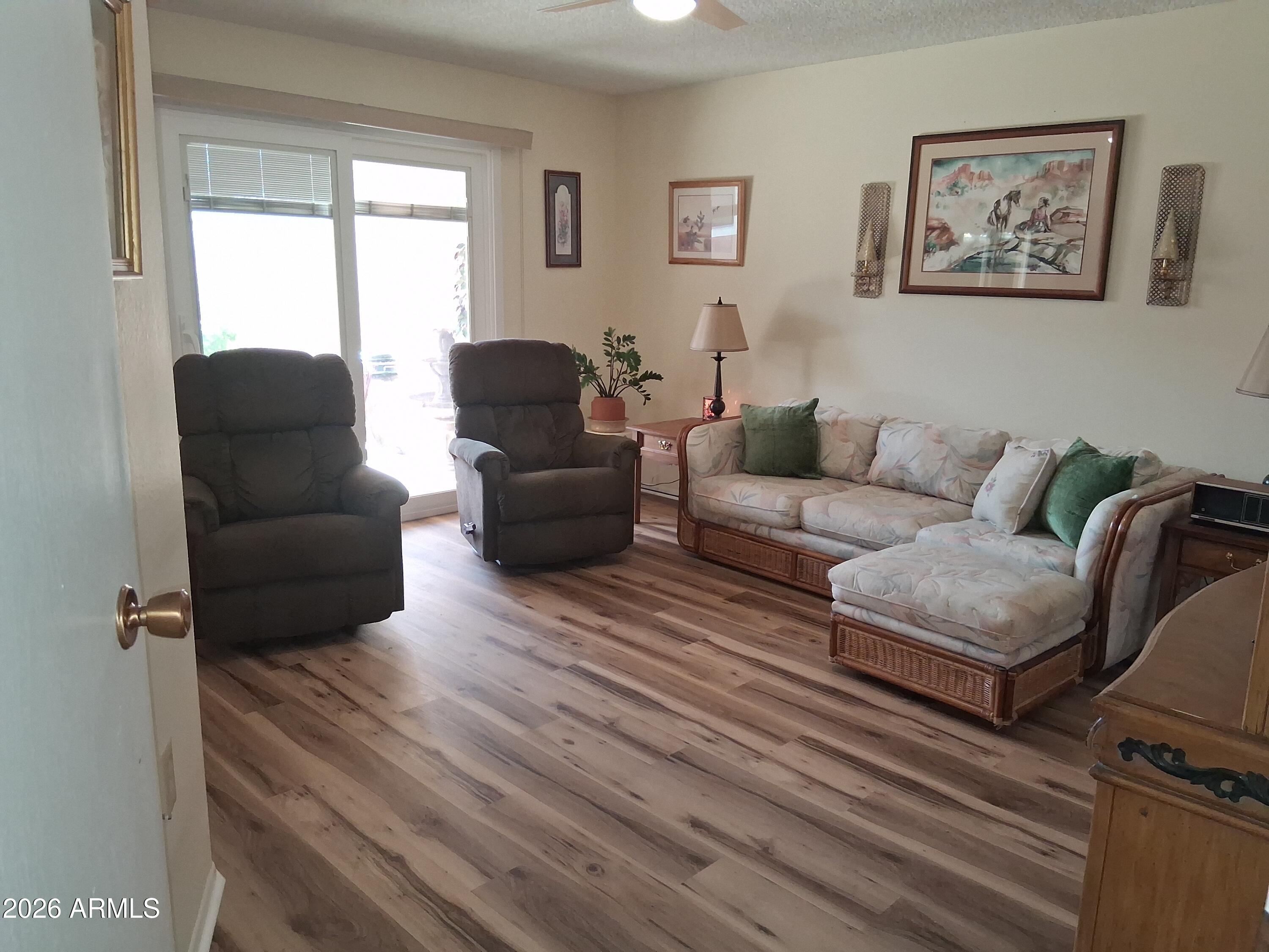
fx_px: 953
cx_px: 634
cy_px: 476
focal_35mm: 26
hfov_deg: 67.3
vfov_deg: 53.1
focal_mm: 3.98
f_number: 1.8
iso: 400
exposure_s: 1/120
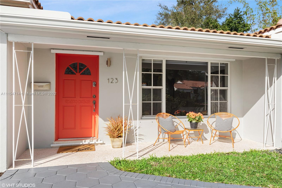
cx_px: 141
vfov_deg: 49.6
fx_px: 204
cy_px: 94
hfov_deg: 69.4
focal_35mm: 26
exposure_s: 1/640
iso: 250
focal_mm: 26
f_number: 8
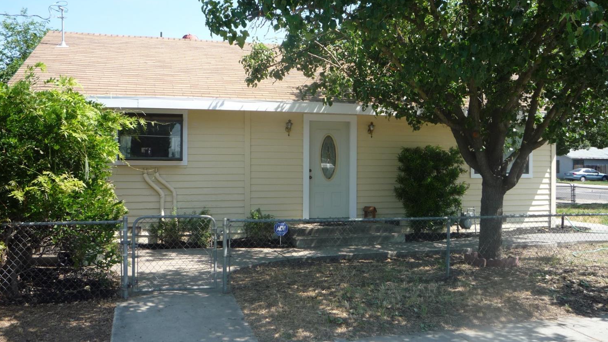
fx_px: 532
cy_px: 166
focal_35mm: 33
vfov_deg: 35.6
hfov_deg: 59.5
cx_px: 303
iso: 100
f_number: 4
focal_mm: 5.2
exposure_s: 1/320
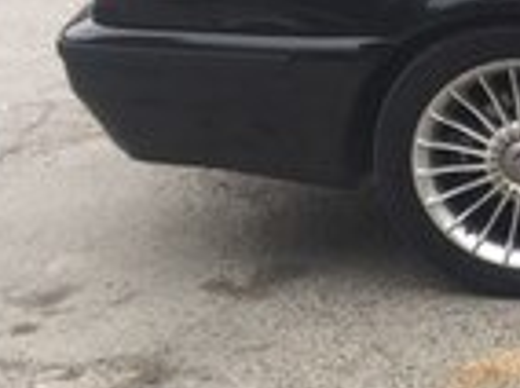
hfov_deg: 12.5
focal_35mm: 135
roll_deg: -3.2
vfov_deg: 10.9
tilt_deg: -13.8
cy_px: 97
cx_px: 1099
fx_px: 2025
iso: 32
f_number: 2.2
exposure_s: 1/100
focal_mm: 4.15
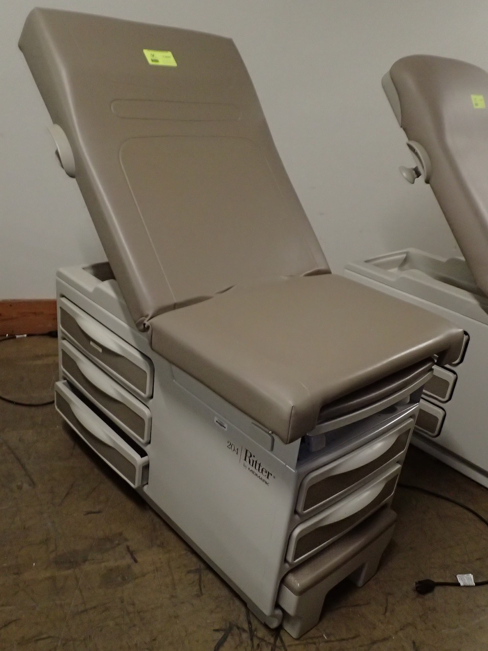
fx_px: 564
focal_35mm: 30
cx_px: 244
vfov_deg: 60.0
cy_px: 326
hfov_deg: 46.8
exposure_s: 1/20
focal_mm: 5.5
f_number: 3.2
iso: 800
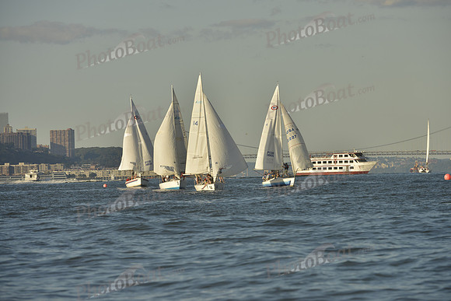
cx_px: 226
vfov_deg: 6.2
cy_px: 150
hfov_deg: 9.4
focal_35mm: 220
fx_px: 2757
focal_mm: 220
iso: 200
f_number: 8
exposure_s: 1/1000
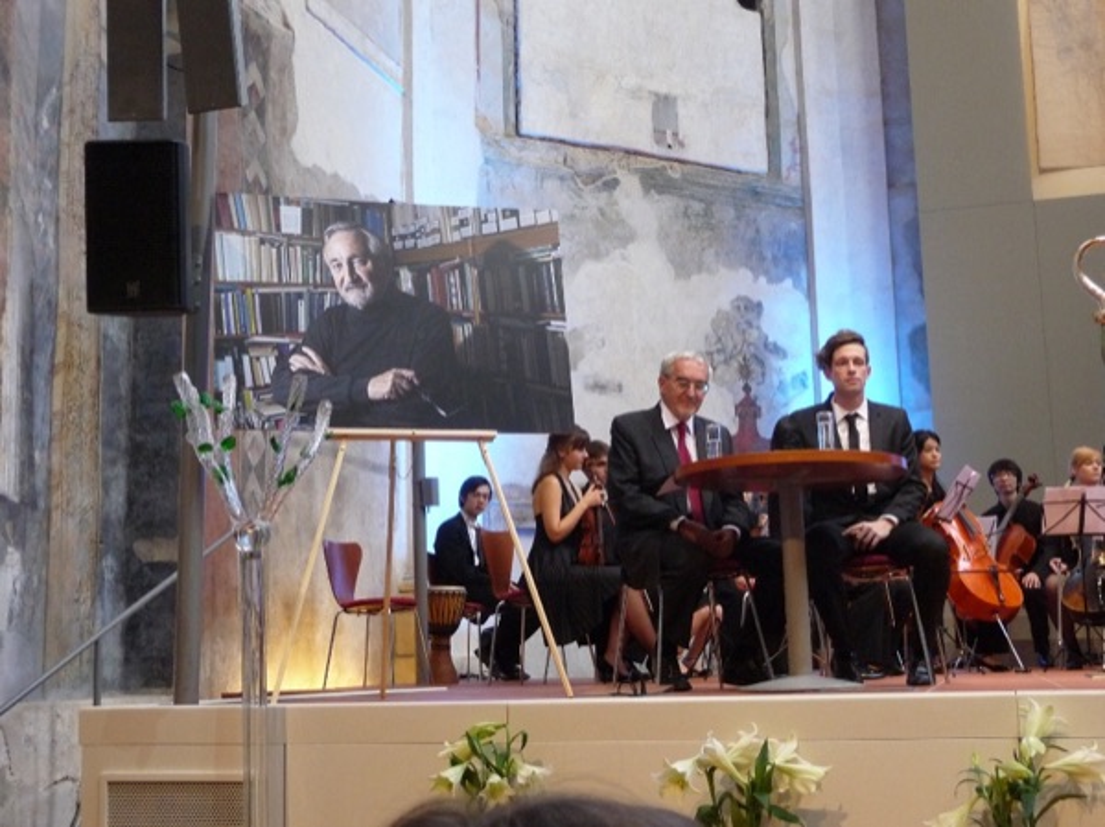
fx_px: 1531
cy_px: 414
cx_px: 552
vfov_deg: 30.2
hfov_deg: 39.7
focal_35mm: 48
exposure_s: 1/30
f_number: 4.2
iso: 400
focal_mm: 8
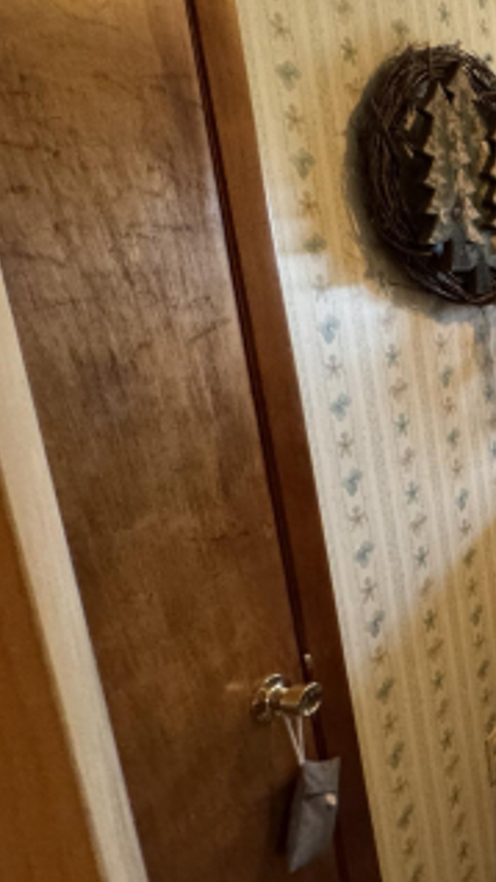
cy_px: 366
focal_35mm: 32
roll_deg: +0.5
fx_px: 748
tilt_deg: -11.3
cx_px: 902
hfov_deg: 21.8
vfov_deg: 60.6
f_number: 2.2
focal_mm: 2.22
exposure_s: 1/60
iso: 640
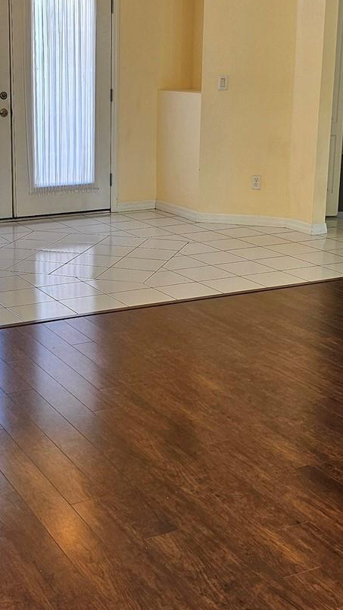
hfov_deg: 22.7
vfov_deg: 39.7
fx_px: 841
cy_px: 254
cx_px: 67
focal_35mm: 52
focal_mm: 5
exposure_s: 1/120
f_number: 1.8
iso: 64
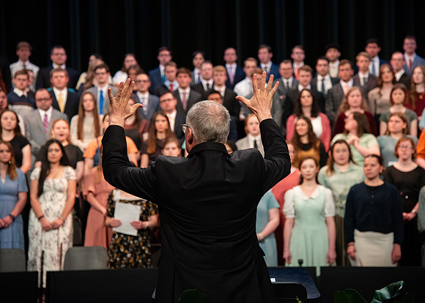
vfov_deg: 16.7
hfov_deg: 23.2
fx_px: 1036
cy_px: 152
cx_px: 227
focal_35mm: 86
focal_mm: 82
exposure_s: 1/160
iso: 2000
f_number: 4
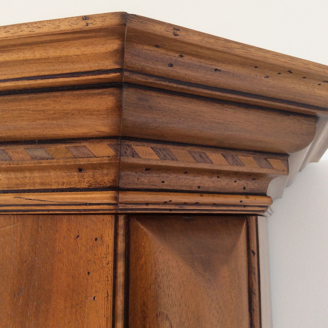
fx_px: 407
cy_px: 140
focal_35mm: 38
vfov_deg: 43.7
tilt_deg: +10.2
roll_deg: -0.3
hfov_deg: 43.9
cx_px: 163
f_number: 2.4
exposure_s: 1/25
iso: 50
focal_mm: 3.3
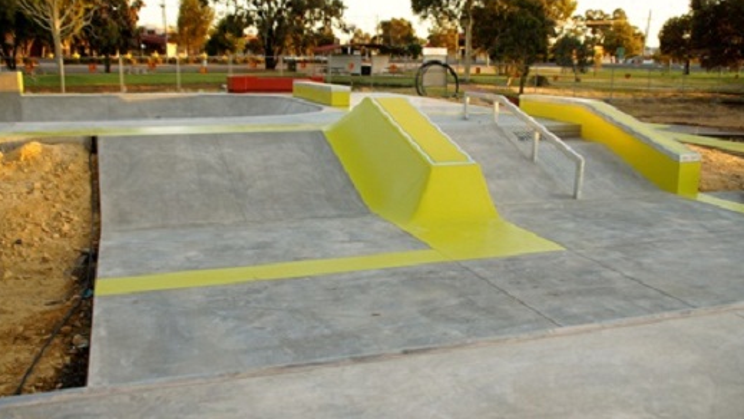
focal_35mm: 35
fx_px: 691
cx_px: 371
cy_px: 211
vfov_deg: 33.7
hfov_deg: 56.6
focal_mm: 22
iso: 100
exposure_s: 1/40
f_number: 5.6
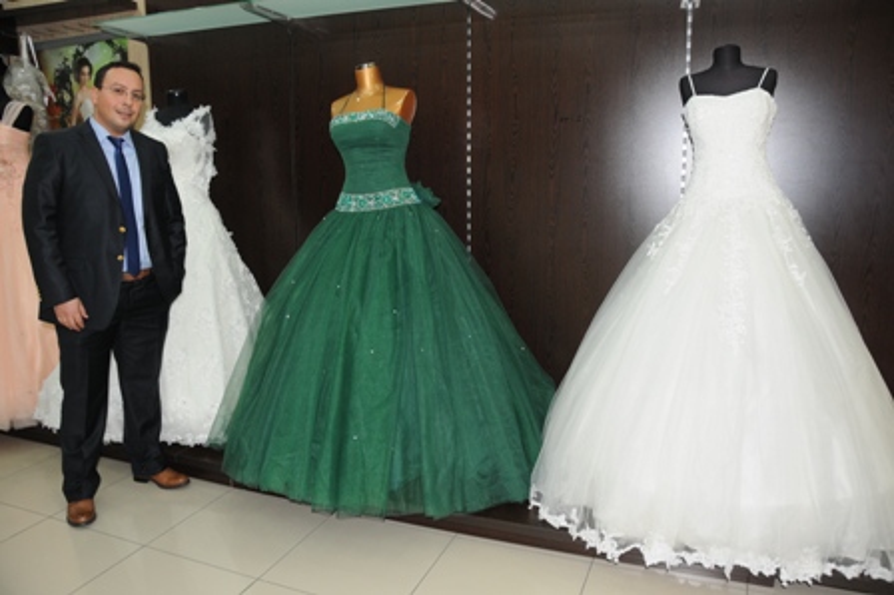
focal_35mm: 27
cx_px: 447
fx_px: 670
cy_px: 298
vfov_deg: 47.9
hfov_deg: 67.4
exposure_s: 1/60
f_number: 4.5
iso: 500
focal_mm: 18
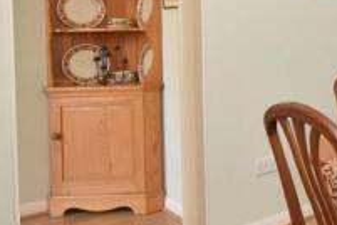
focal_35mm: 49
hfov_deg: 32.7
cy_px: 28
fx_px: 459
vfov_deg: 26.7
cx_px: 411
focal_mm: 10
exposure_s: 1/20
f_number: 10
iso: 400
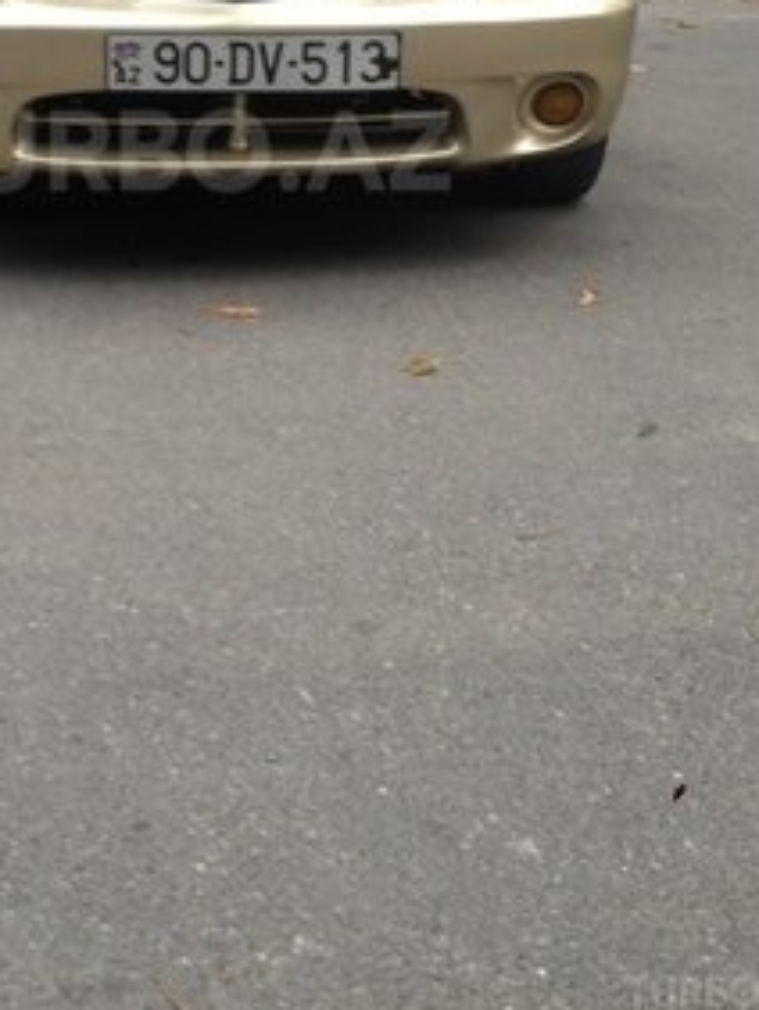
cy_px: 150
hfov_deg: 24.9
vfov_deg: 32.0
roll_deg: +0.2
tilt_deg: -10.0
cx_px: 175
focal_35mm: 58
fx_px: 1693
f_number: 2.4
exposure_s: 1/20
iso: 50
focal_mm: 4.12
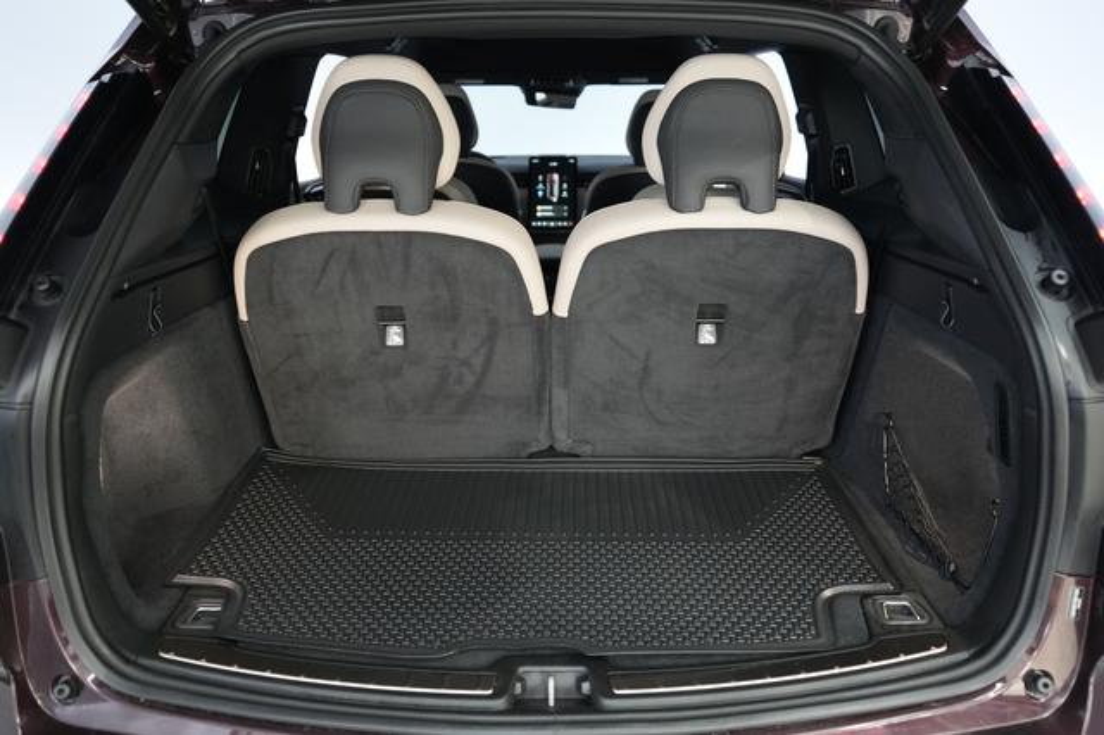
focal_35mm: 26
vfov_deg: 49.5
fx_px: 797
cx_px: 552
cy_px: 368
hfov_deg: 69.4
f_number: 2.8
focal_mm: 26
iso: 5000
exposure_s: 1/160
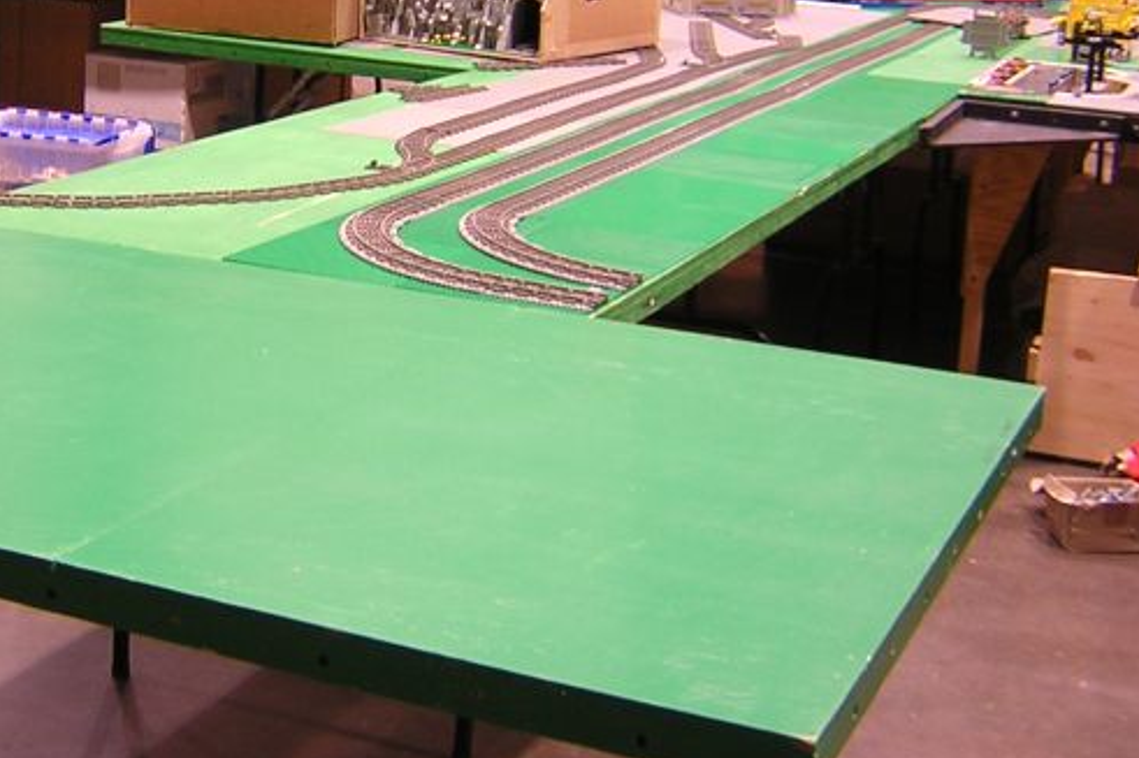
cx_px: 292
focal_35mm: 61
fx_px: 1929
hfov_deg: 32.3
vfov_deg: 21.9
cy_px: 130
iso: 100
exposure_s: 1/3.8
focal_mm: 4.7
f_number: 2.6
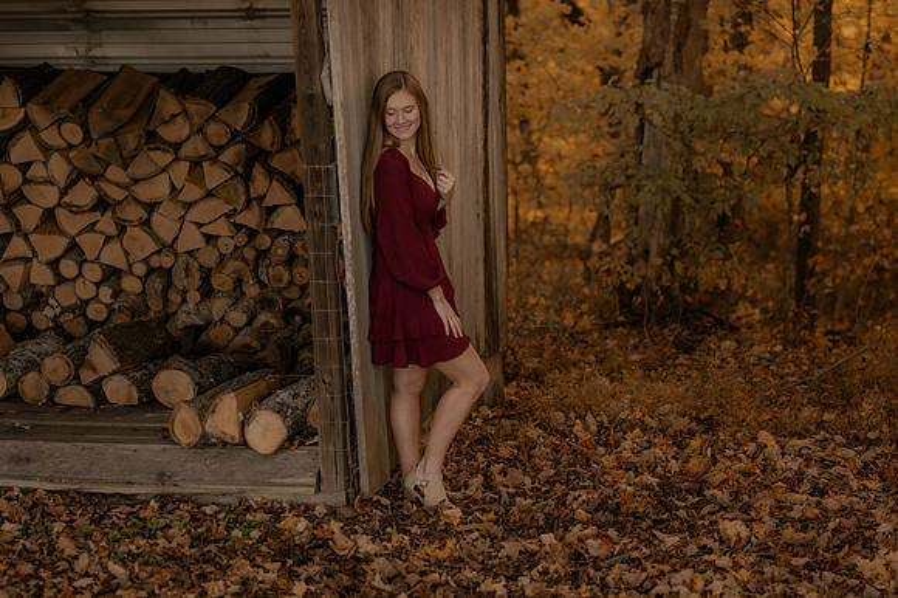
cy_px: 299
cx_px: 449
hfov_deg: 27.0
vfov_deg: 18.2
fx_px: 1870
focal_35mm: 75
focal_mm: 50
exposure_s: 1/500
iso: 250
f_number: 1.8
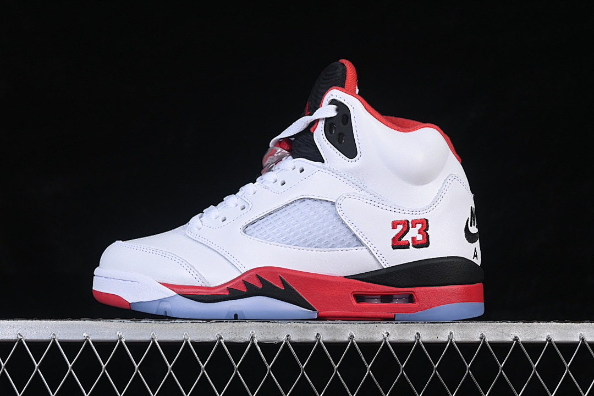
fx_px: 1237
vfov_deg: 18.2
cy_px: 198
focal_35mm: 75
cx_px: 297
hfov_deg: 27.0
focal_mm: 50
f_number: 8
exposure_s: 1/80
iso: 160
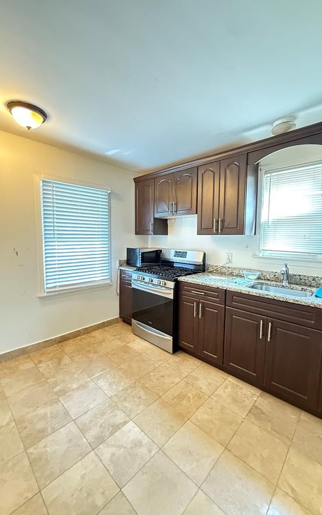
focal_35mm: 15
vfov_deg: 101.5
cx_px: 165
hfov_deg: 74.8
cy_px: 256
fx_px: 211
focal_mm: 2.22
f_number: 2.2
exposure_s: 1/40
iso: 1250
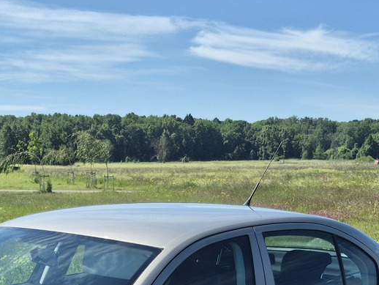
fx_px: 778
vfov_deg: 18.8
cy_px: 396
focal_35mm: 71
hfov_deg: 26.6
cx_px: 45
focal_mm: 5.4
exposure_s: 1/1908
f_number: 1.8
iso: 25
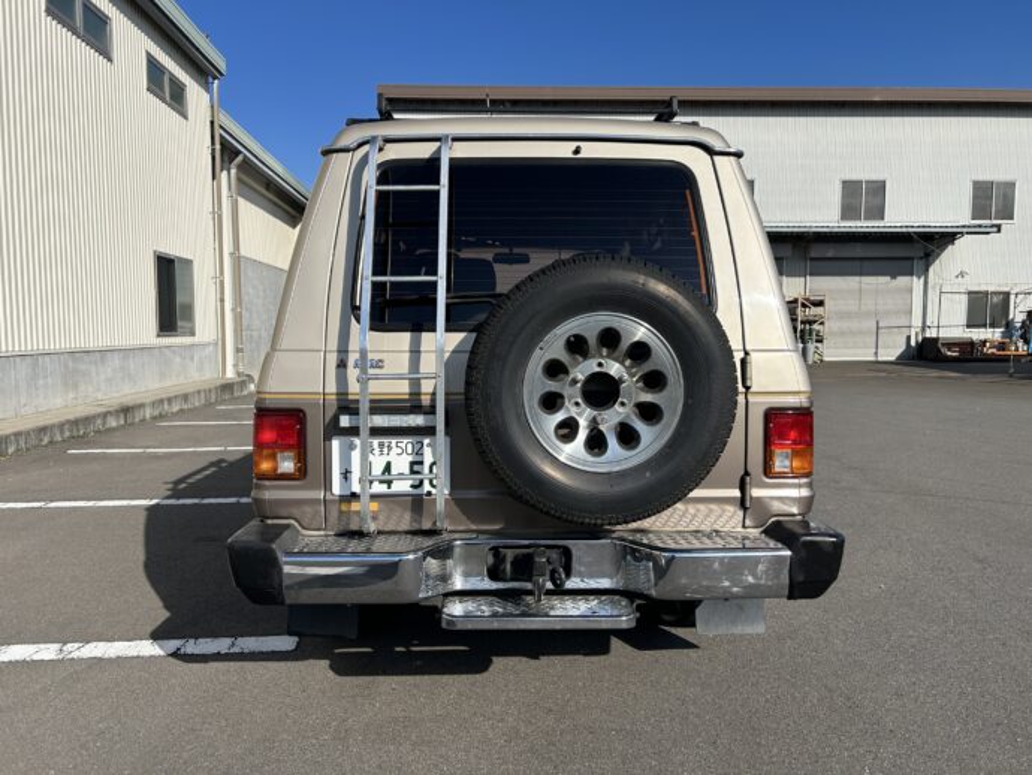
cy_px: 388
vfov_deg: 53.1
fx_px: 775
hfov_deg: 67.3
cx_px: 516
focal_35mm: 26
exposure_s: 1/6211
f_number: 1.5
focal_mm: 5.7
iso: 50
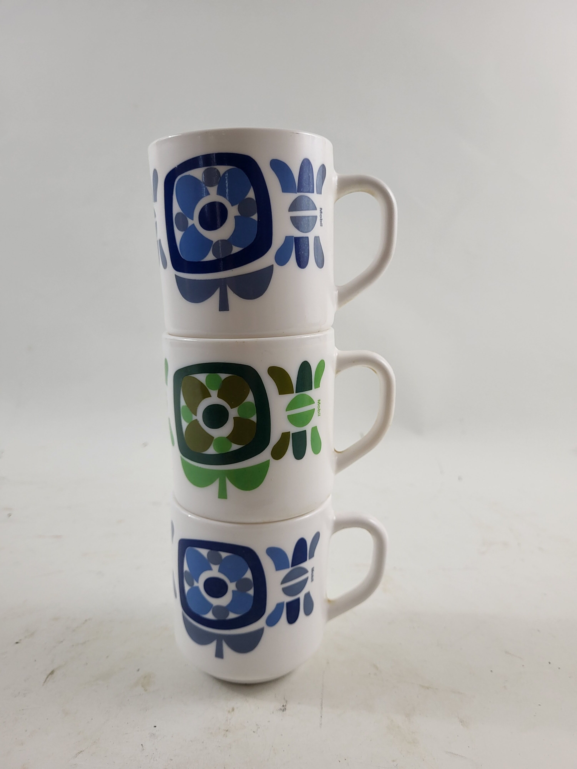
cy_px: 384
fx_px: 578
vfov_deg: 67.3
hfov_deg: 53.1
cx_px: 288
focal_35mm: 26
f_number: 1.8
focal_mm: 5.4
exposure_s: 1/100
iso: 200
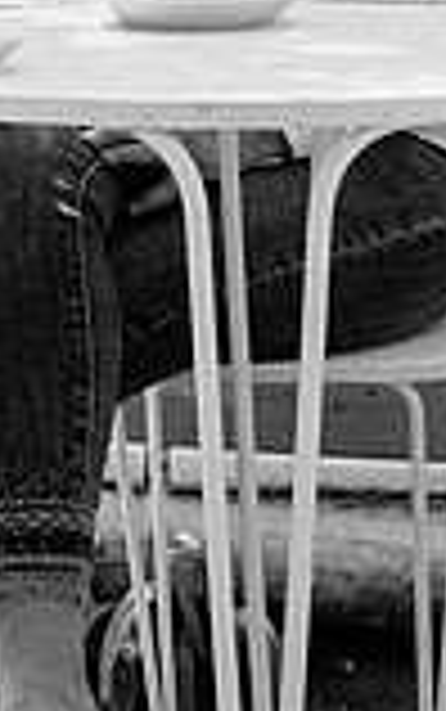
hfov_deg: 5.8
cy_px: 116
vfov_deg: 9.2
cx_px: 27
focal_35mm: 227
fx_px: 4407
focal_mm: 35
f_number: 4.5
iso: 400
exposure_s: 1/1250
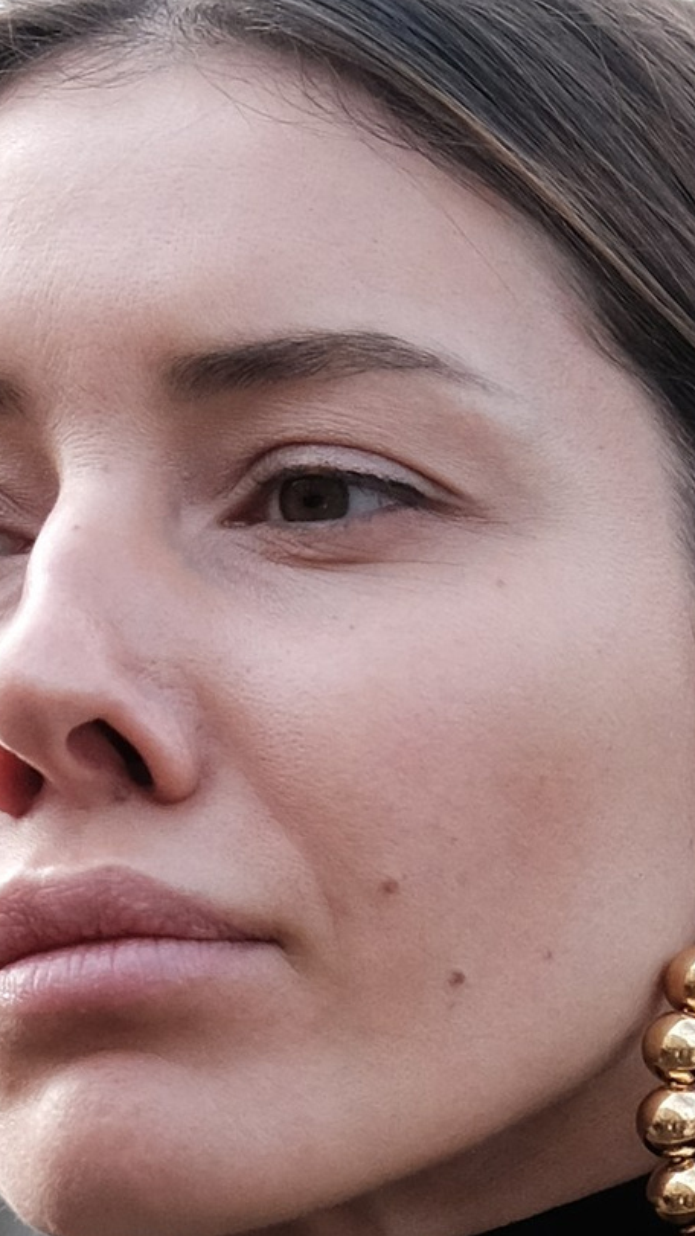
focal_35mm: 263
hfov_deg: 4.6
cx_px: 221
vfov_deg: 8.0
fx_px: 8619
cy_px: 1957
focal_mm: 35
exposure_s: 1/3200
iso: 800
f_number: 2
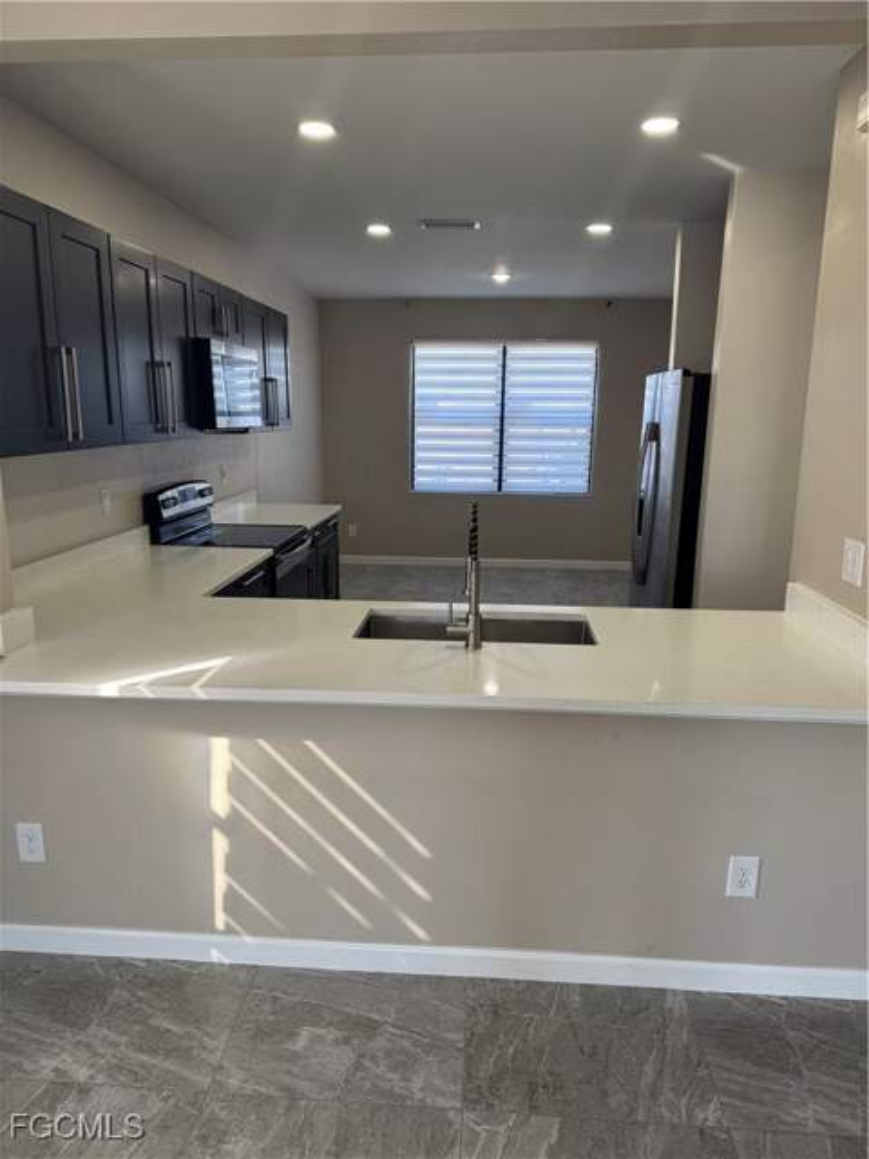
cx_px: 434
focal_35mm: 24
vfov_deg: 71.6
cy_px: 580
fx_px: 803
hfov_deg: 56.8
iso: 64
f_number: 1.78
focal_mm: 6.76
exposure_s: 1/120
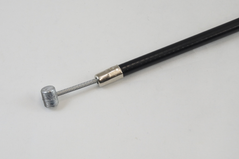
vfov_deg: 16.9
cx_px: 120
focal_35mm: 81
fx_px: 538
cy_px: 80
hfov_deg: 25.1
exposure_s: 1/125
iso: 560
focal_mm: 30
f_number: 5.6
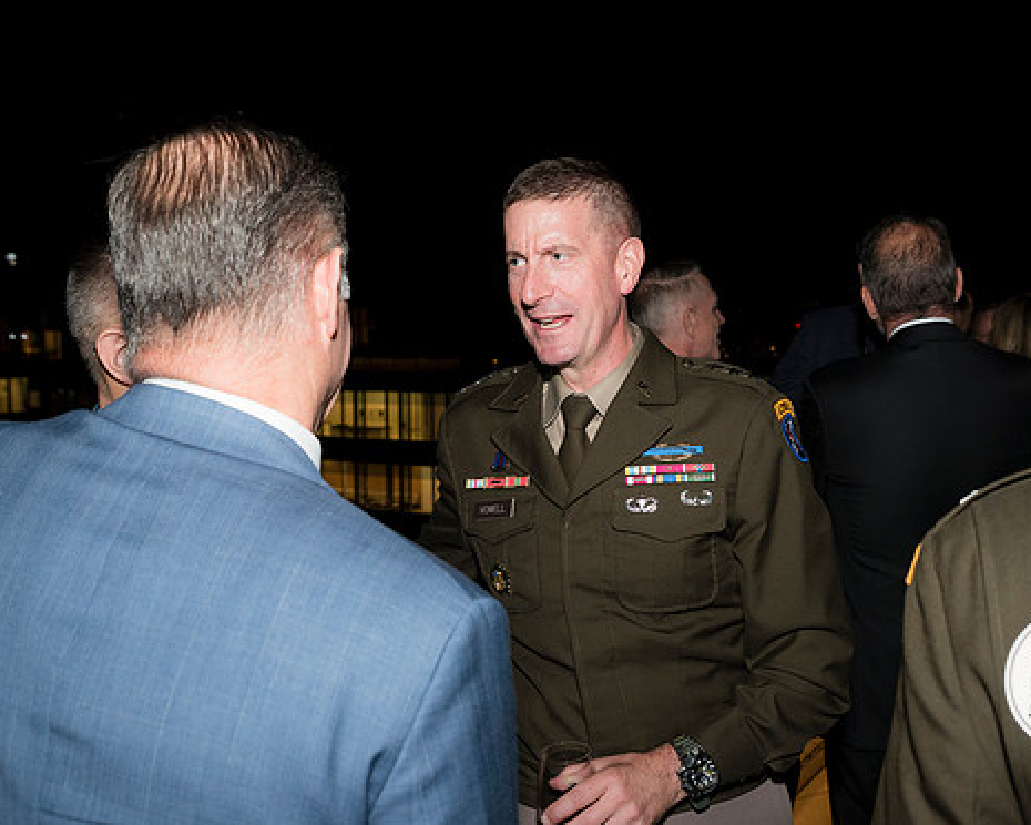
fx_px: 1251
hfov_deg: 44.7
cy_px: 398
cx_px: 585
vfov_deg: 36.5
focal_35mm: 41
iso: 1250
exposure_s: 1/125
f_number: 5.6
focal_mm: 35
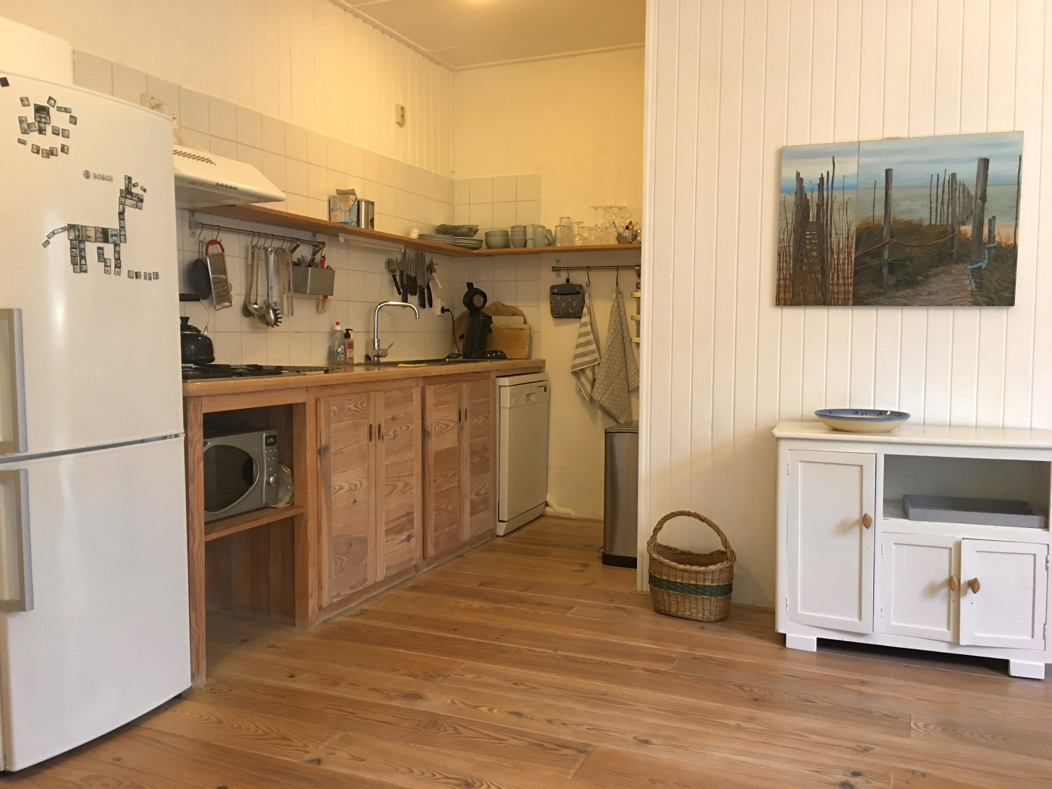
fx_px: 881
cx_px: 526
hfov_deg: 61.7
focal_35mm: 29
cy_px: 394
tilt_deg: -2.7
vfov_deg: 48.2
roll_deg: -0.2
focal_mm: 4.15
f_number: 2.2
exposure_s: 1/17
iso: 100
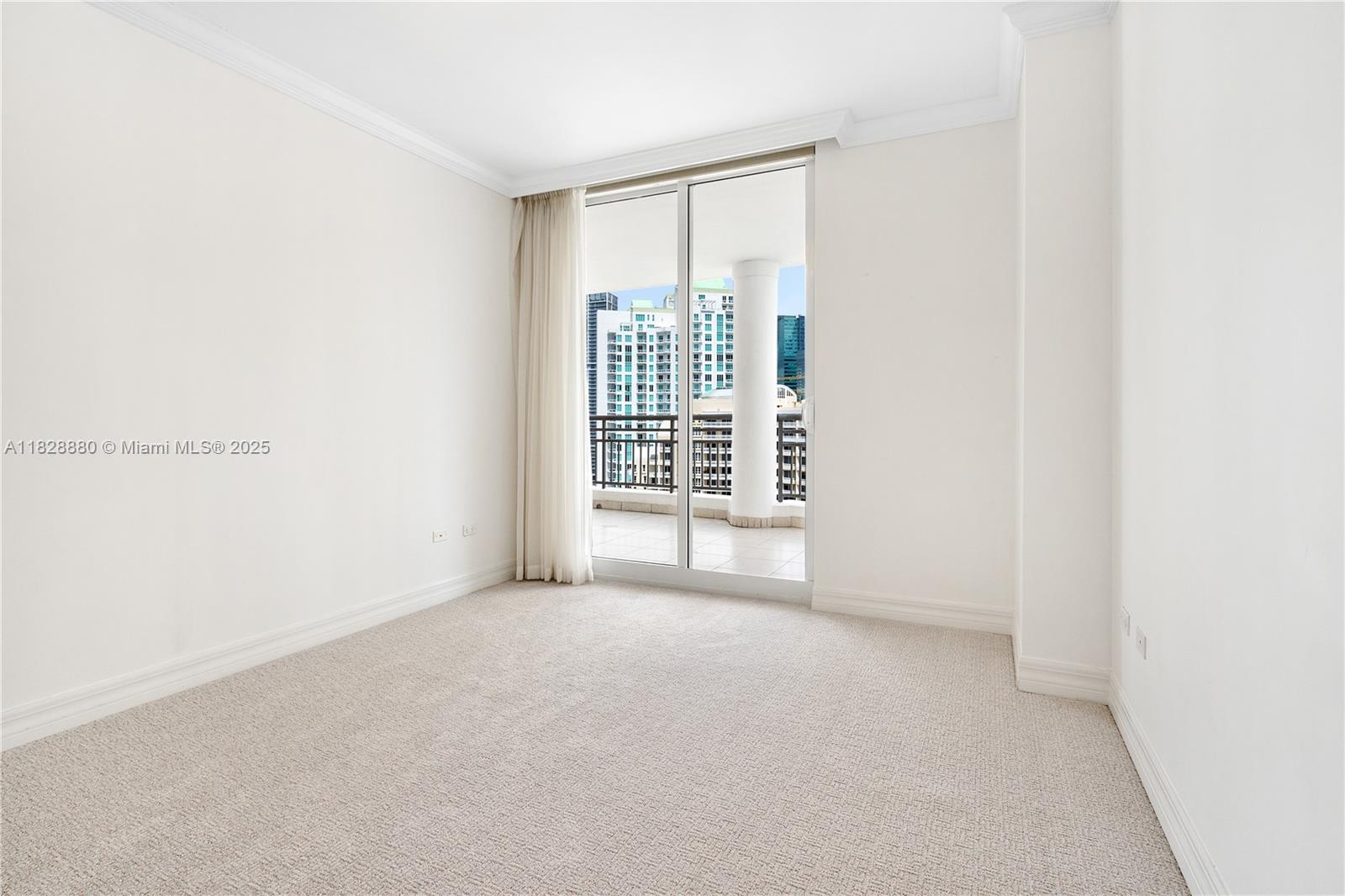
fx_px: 598
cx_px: 672
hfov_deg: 96.7
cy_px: 448
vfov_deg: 73.7
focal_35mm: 16
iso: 400
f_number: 8
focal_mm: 16
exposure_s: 1/60
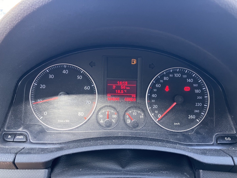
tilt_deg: -20.1
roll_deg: -2.2
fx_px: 192
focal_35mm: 28
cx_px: 118
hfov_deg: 63.4
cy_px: 89
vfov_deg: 49.7
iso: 100
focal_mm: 3.99
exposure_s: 1/60
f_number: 1.8
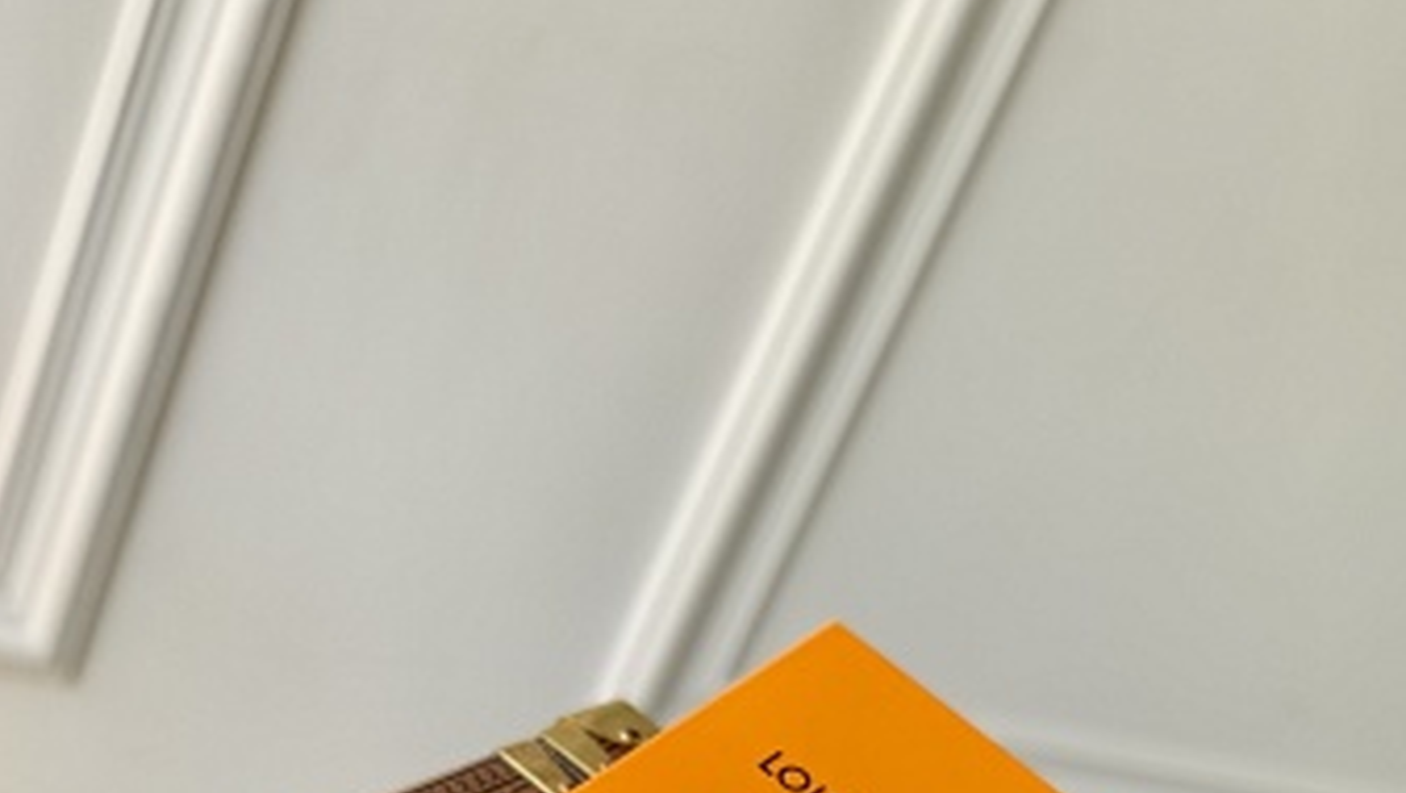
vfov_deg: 13.9
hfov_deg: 25.3
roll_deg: -28.4
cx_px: 728
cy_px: 1018
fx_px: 3133
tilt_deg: -33.3
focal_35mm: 84
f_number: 2.4
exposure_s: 1/160
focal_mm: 6
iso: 16
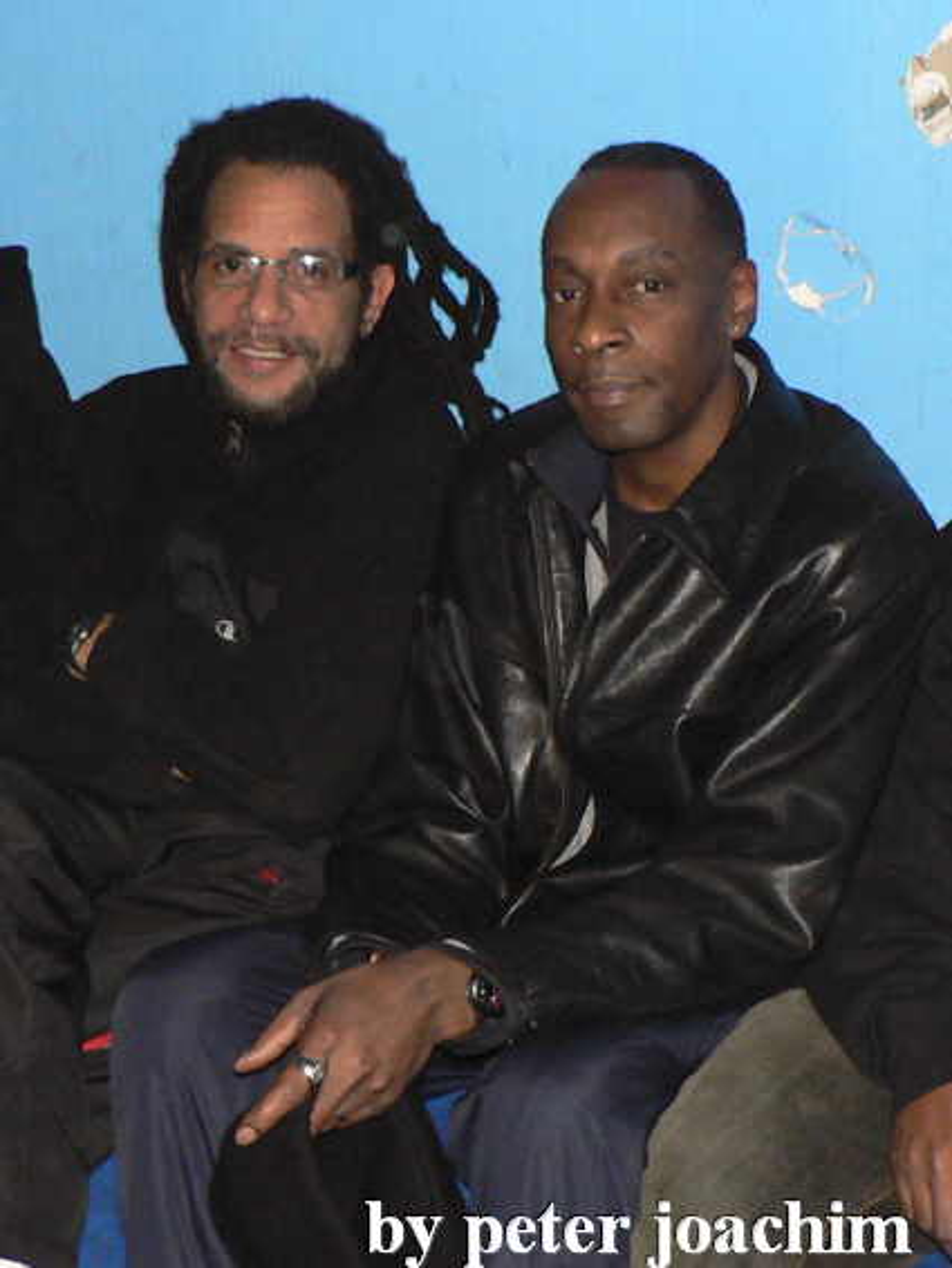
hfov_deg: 40.7
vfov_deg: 52.6
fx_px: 1282
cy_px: 634
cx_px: 476
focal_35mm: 35
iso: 200
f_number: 2.8
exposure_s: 1/60
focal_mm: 6
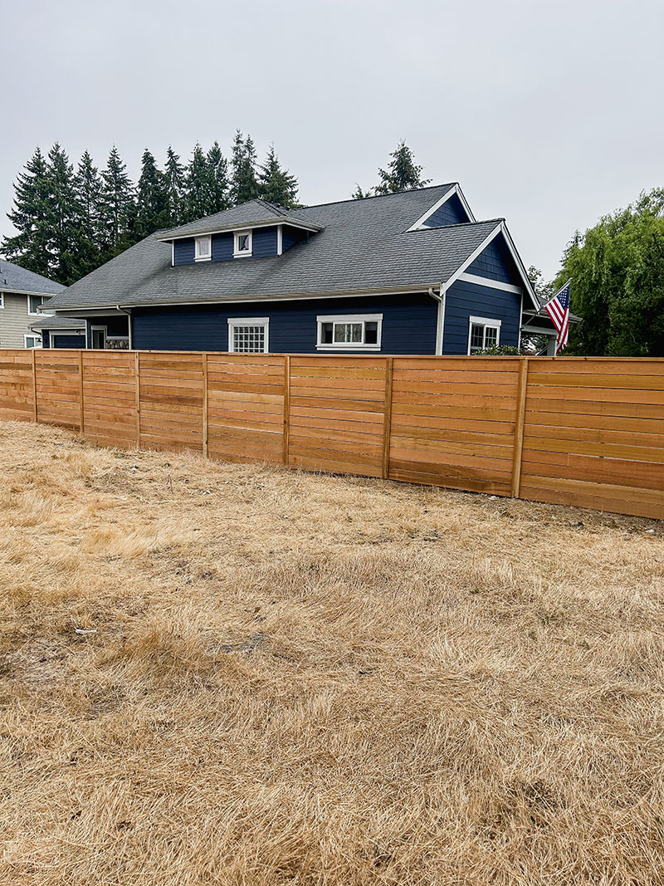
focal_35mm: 26
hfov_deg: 53.1
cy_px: 443
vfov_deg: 67.3
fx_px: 665
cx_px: 332
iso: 50
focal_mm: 5.7
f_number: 1.5
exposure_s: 1/570
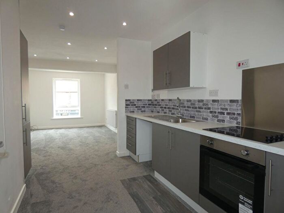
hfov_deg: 81.7
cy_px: 106
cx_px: 142
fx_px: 164
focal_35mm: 20
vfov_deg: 66.0
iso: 100
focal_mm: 3.6
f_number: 2.8
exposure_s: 1/60
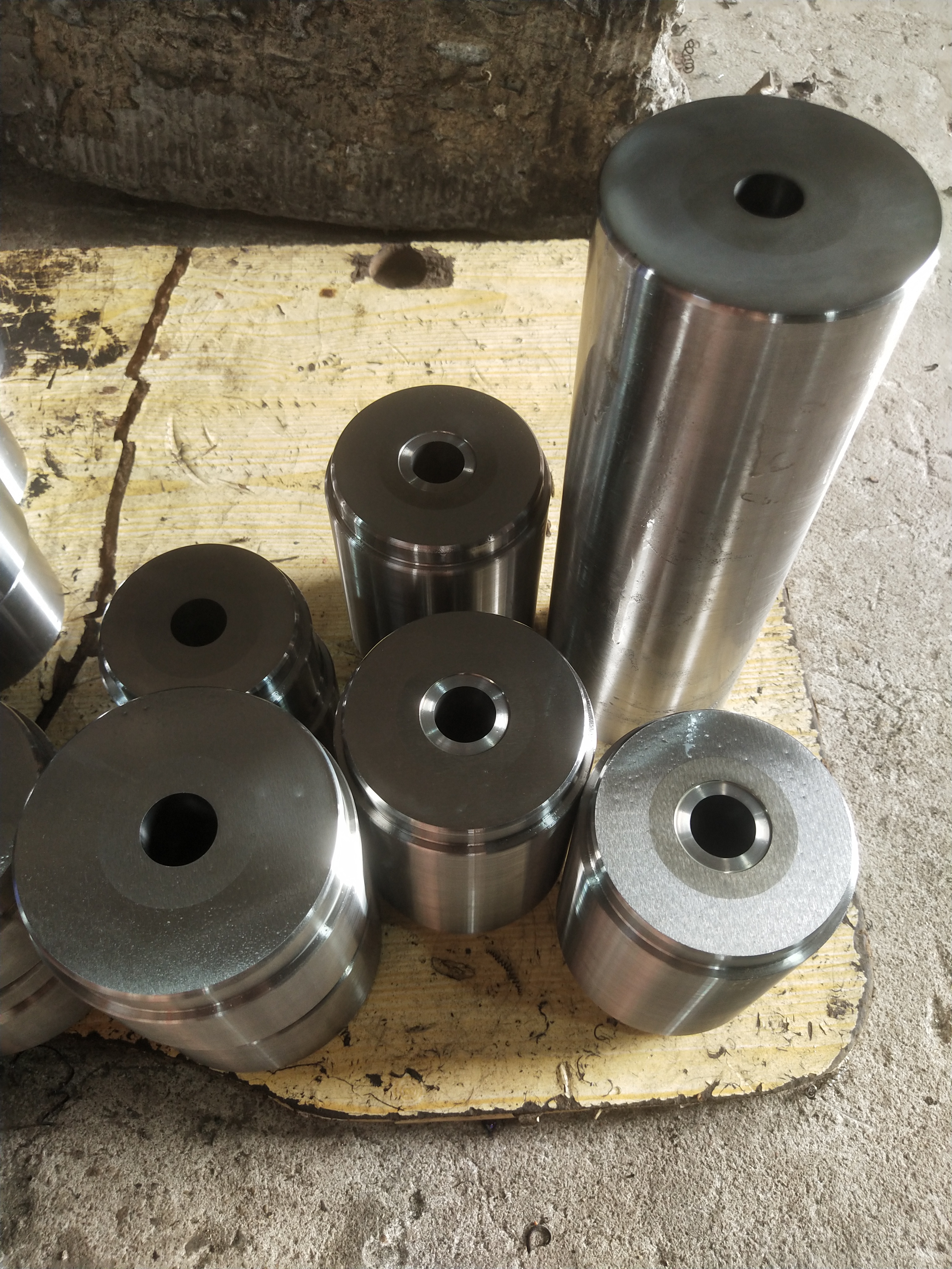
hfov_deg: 46.8
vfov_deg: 60.0
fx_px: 1100
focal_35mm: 30
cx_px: 476
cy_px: 634
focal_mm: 3.95
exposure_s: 1/100
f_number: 1.8
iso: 163
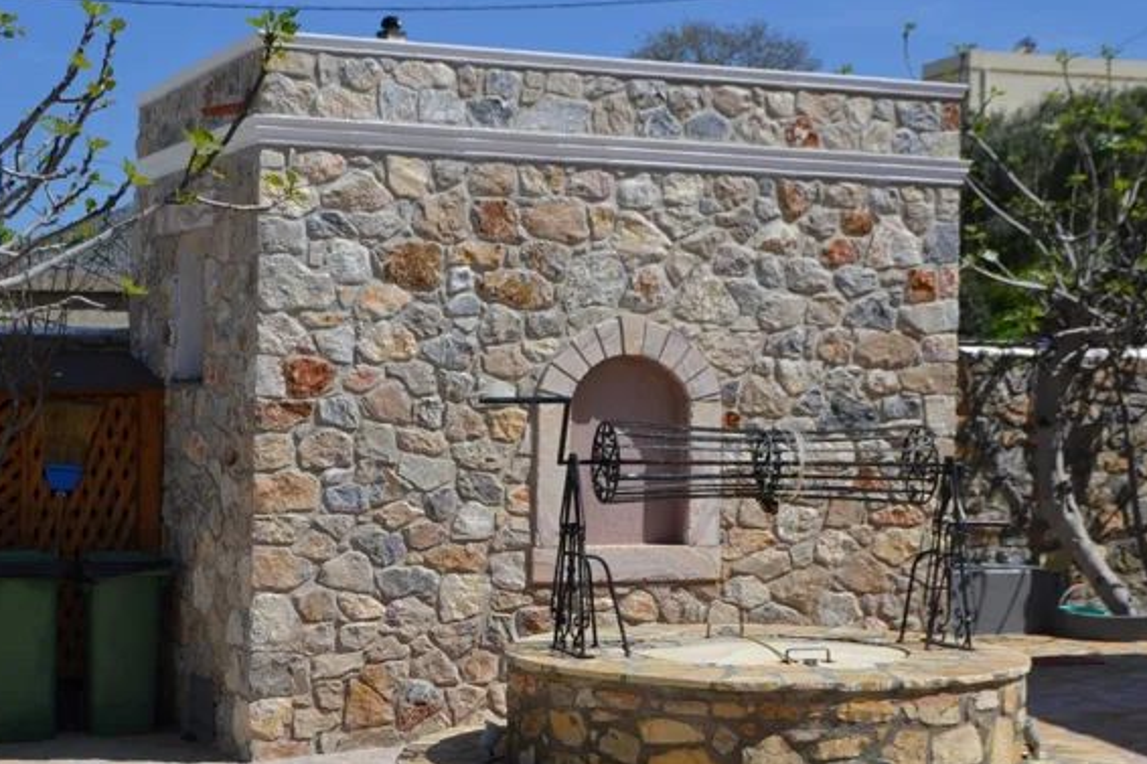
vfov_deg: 19.0
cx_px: 594
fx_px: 2278
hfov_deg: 28.3
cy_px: 399
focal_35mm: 72
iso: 100
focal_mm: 45
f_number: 9
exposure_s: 1/320
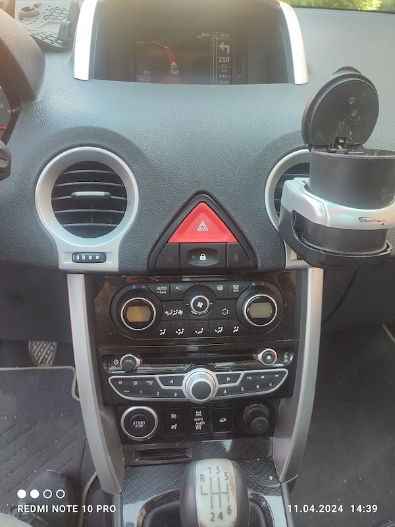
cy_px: 264
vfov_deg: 69.4
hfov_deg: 54.9
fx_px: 380
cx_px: 198
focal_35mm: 25
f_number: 1.9
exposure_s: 1/33
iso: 78
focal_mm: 6.04
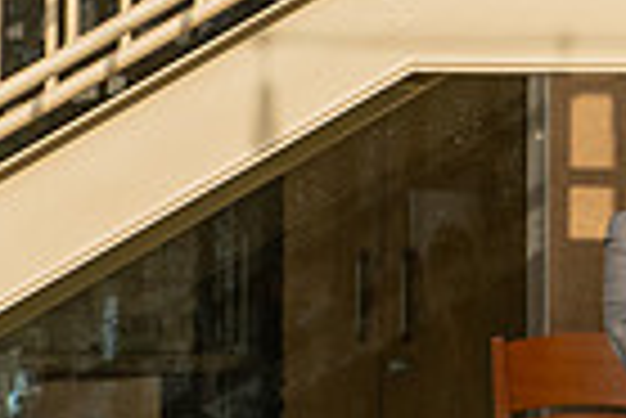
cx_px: 724
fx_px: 14848
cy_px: 708
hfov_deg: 2.4
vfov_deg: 1.6
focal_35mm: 853
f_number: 6.3
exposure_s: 1/1250
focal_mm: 150
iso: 400
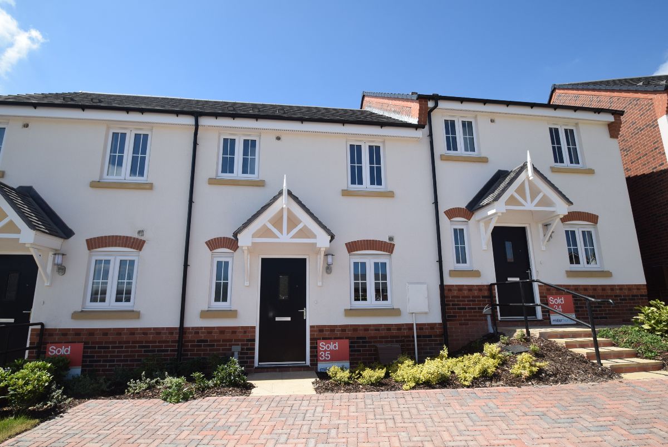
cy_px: 224
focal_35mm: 17
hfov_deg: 92.4
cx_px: 334
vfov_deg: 69.7
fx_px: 320
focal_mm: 11.5
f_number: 8
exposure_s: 1/250
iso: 200
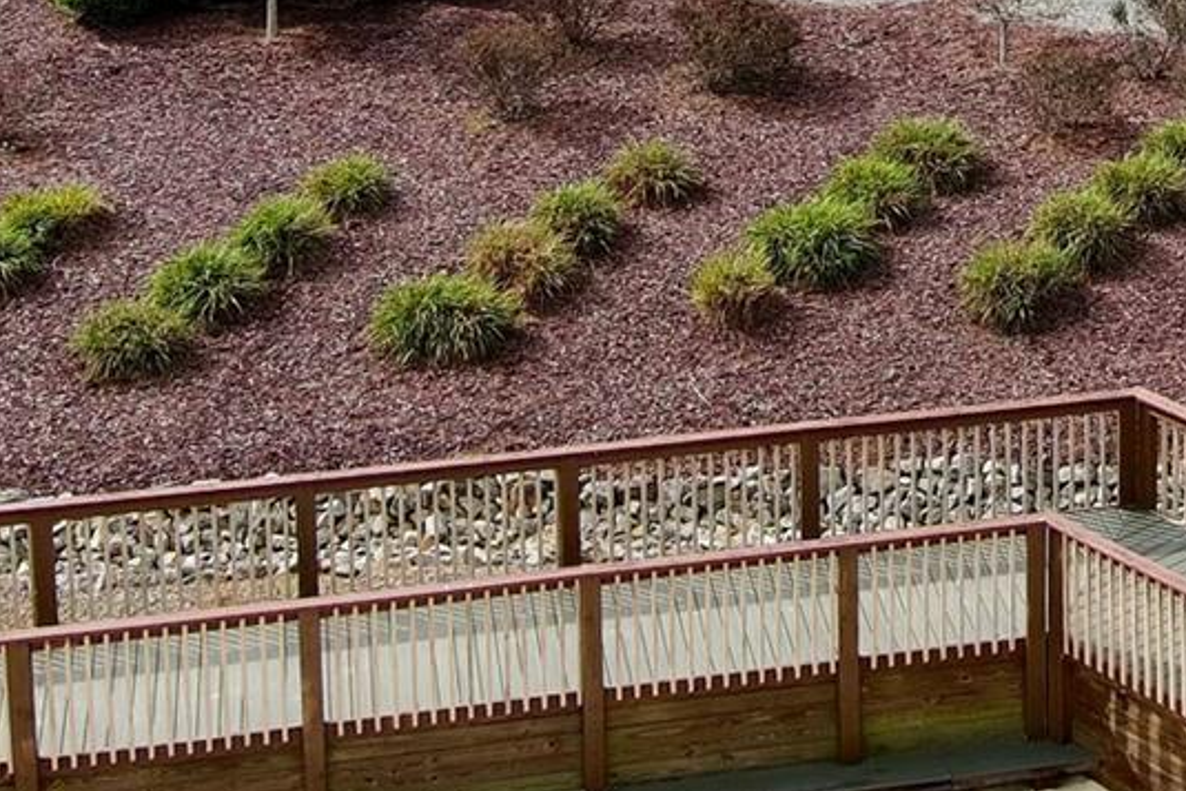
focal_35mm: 111
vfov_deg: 11.7
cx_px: 1306
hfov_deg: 17.8
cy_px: -446
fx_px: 3658
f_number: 2.8
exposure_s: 1/1264
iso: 100
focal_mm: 10.57
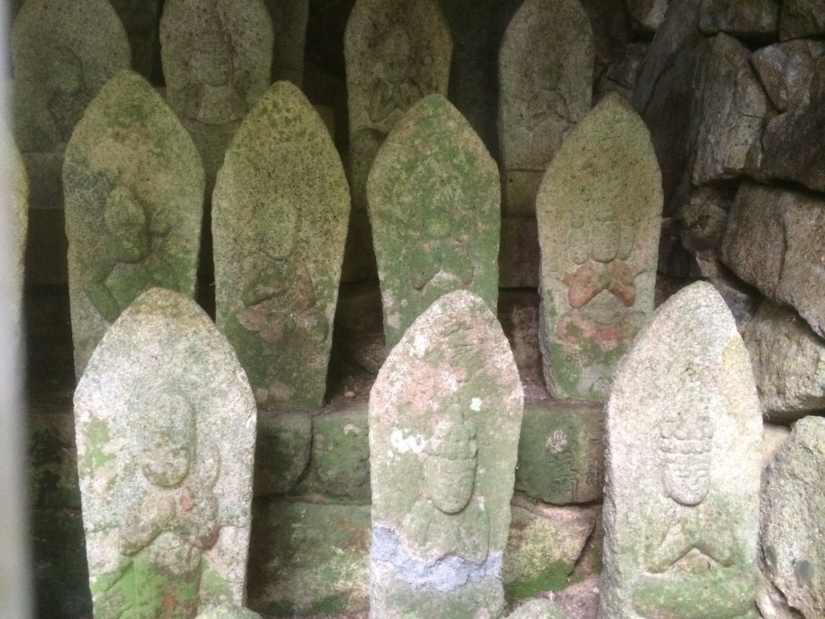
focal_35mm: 29
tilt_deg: -7.4
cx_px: 412
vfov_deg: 48.2
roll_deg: +0.6
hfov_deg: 61.7
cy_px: 310
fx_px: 691
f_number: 2.2
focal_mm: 4.15
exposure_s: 1/15
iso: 320
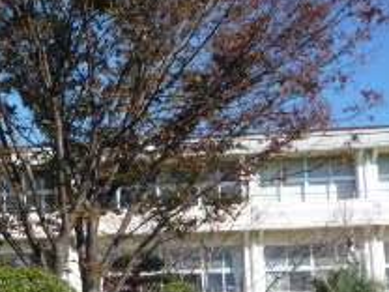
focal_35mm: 77
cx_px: 11
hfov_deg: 24.3
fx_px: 865
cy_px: 232
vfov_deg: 19.0
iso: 100
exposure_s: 1/640
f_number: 4
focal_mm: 4.4
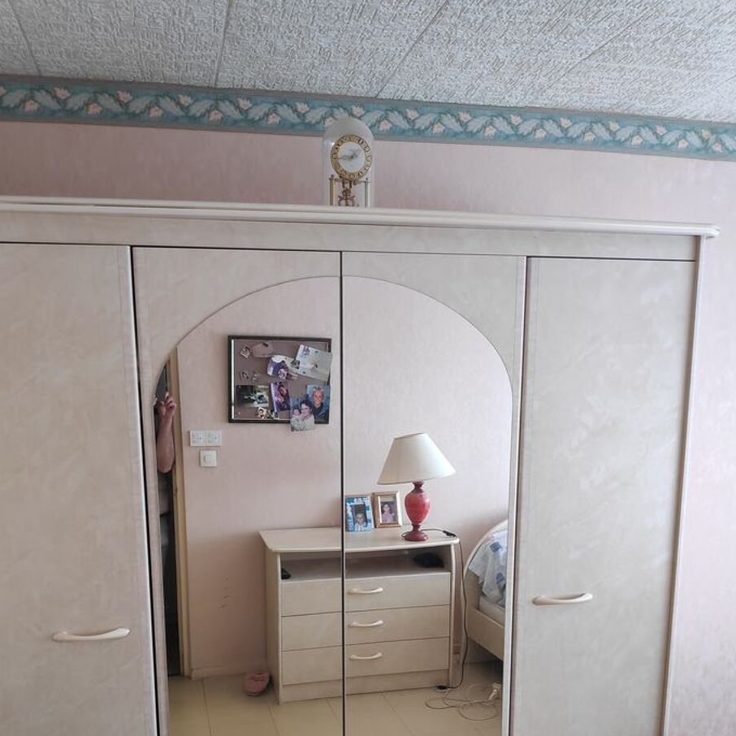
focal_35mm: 26
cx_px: 336
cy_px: 520
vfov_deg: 58.8
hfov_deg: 60.8
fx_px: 625
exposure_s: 1/100
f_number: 1.9
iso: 208
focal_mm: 3.94
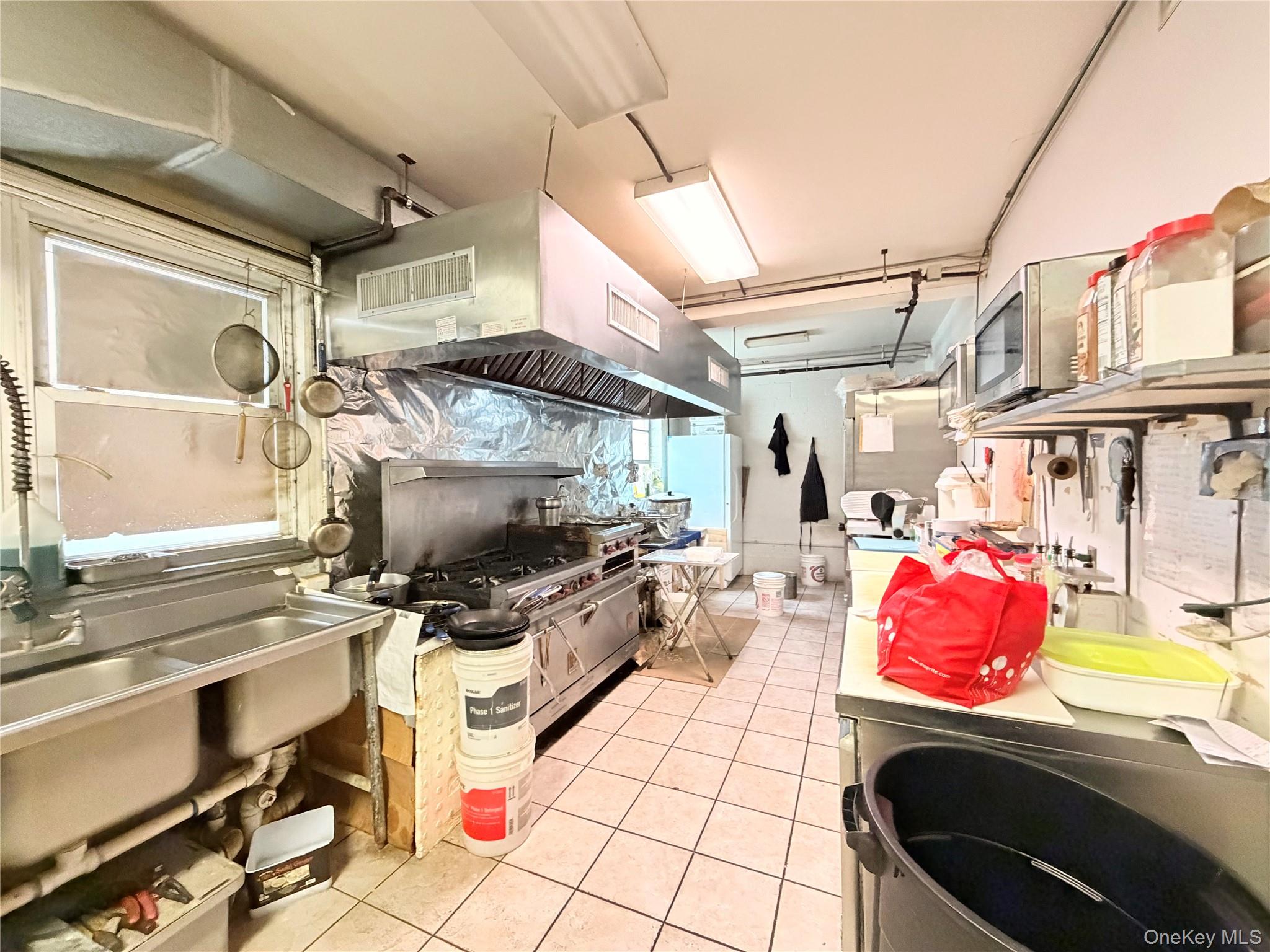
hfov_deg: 102.1
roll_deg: +1.3
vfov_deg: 85.7
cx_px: 635
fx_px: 514
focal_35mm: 14
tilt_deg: -1.3
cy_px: 476
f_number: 2.2
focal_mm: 2.22
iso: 800
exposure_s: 1/60
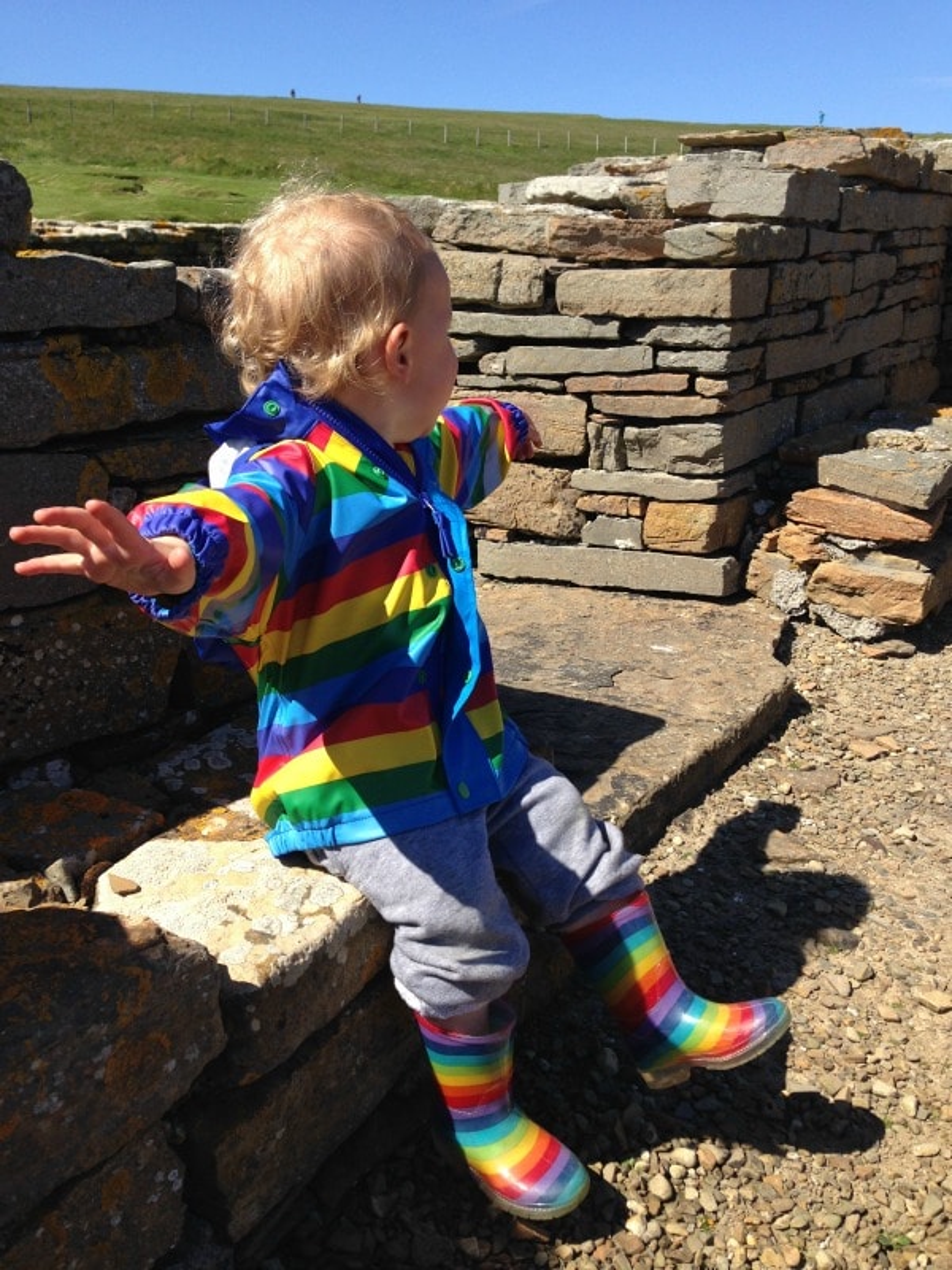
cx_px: 476
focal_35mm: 33
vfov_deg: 55.4
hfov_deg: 42.9
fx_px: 1210
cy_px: 635
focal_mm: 4.12
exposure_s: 1/1355
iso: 50
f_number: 2.4
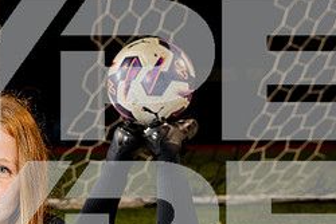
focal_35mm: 123
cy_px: 233
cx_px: 39
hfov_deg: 16.4
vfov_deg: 11.0
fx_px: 1149
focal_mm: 53
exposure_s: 1/250
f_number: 5.6
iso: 800
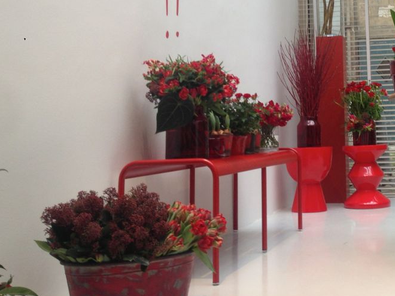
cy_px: 36
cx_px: 344
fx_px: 730
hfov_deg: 29.2
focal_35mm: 64
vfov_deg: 22.4
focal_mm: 4.12
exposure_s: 1/40
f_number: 2.4
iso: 50
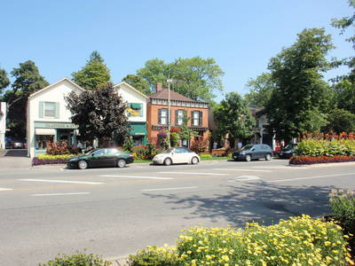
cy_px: 133
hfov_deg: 63.4
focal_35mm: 28
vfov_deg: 49.7
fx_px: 287
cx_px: 178
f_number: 8
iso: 64
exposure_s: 1/80
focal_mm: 5
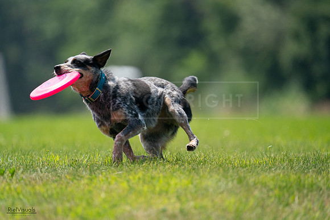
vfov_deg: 2.3
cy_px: 110
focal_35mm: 600
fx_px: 5501
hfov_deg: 3.4
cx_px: 165
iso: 1600
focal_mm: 600
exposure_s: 1/4000
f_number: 6.3
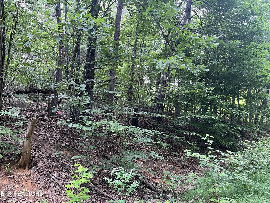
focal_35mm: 26
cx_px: 135
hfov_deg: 67.3
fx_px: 203
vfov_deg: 53.1
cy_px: 102
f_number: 1.6
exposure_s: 1/60
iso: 125
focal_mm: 5.1
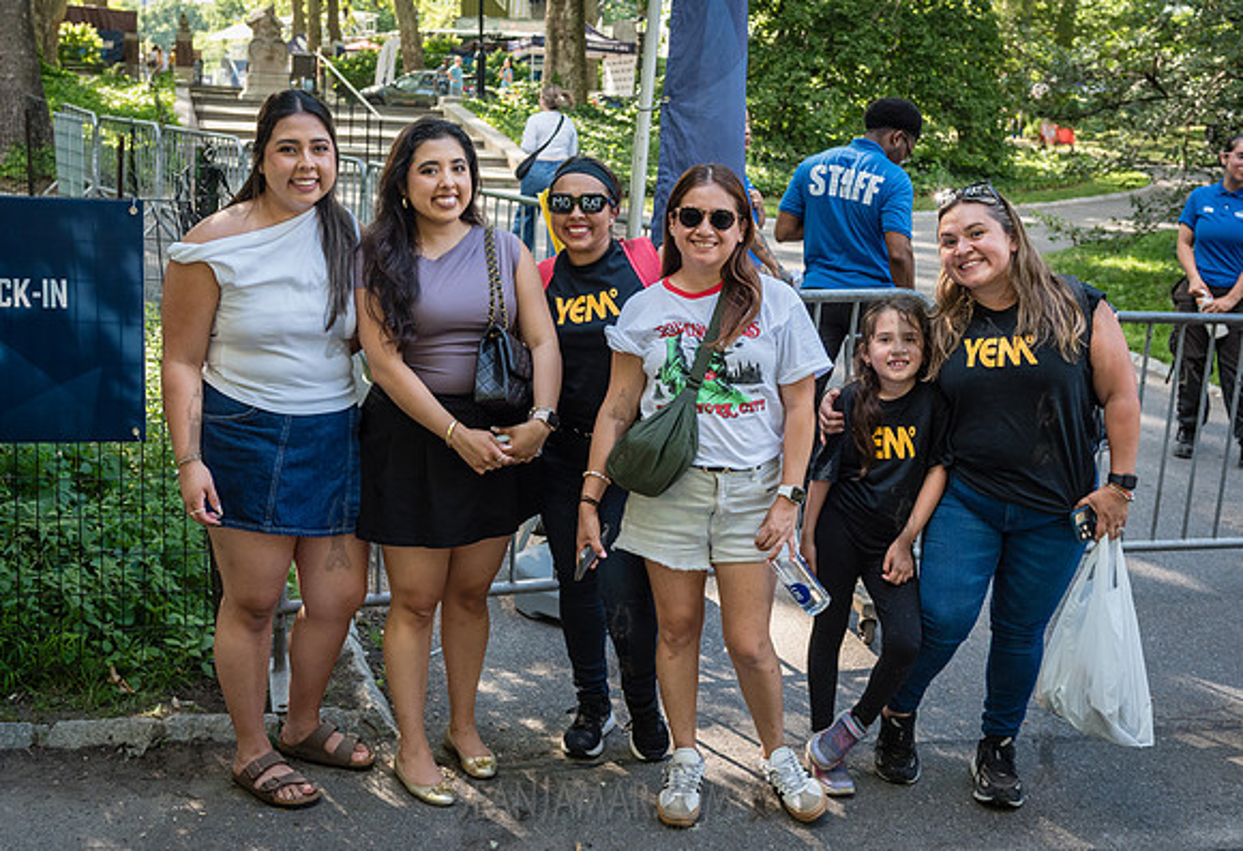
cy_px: 354
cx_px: 639
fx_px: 1466
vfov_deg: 32.3
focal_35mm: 42
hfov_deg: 45.9
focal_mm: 34
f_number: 4
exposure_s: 1/320
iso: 500
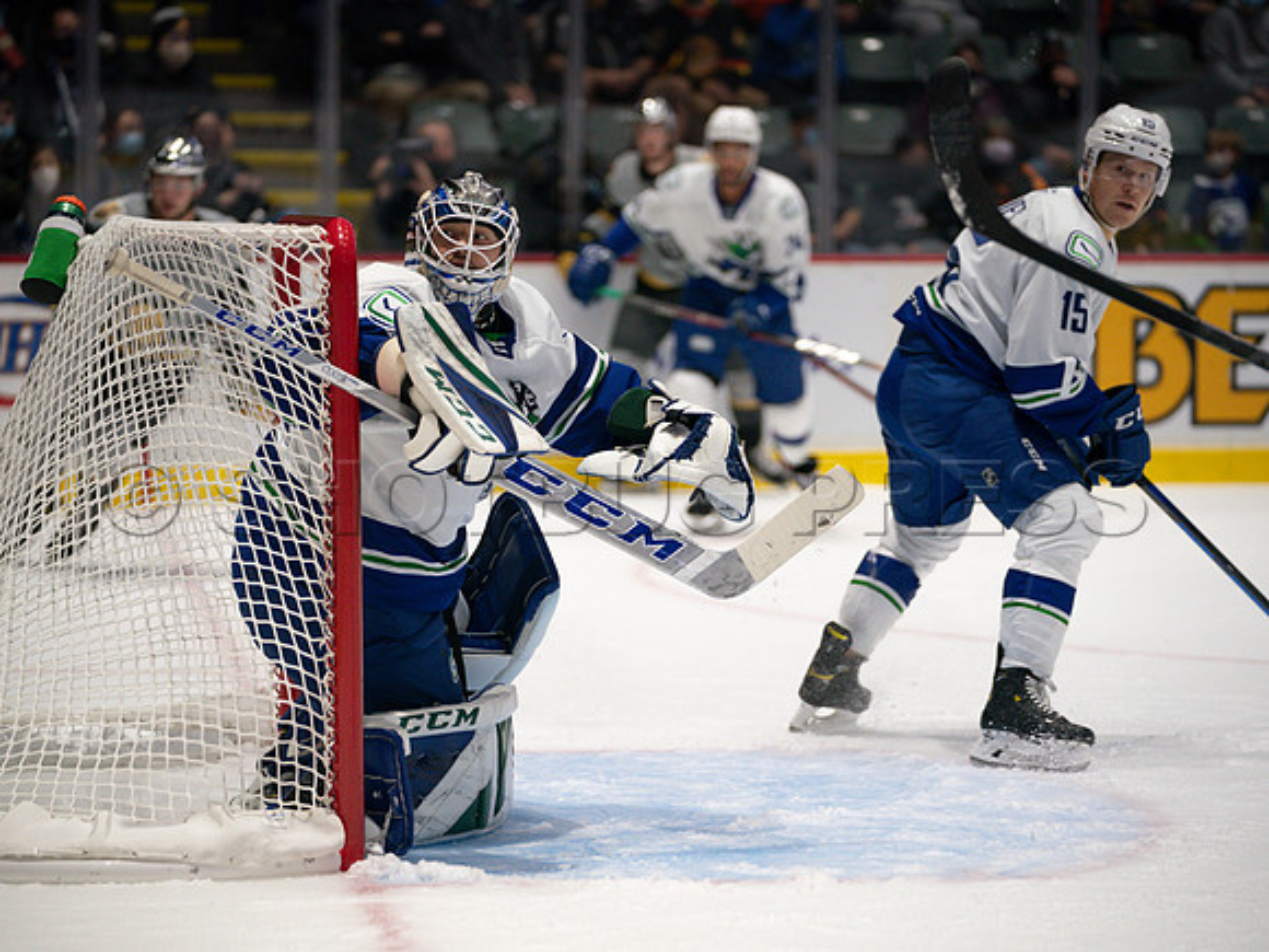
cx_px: 634
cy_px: 476
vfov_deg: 10.6
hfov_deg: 14.2
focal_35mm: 139
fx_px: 5110
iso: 2000
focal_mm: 127
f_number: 2.8
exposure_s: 1/1250
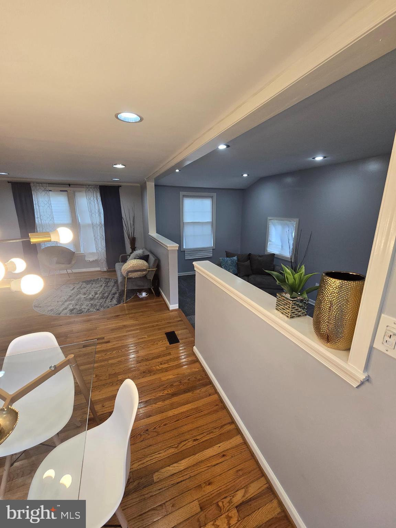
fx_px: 198
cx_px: 198
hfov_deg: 89.9
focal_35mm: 13
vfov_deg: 106.2
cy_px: 264
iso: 80
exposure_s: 1/60
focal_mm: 2.2
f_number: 2.2
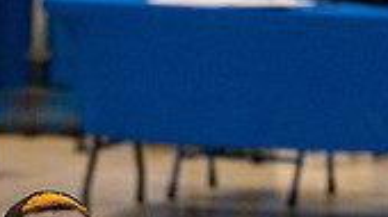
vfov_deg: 1.3
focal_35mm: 925
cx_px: 78
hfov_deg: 2.3
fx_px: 9502
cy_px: 386
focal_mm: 200
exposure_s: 1/500
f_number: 4
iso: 4500
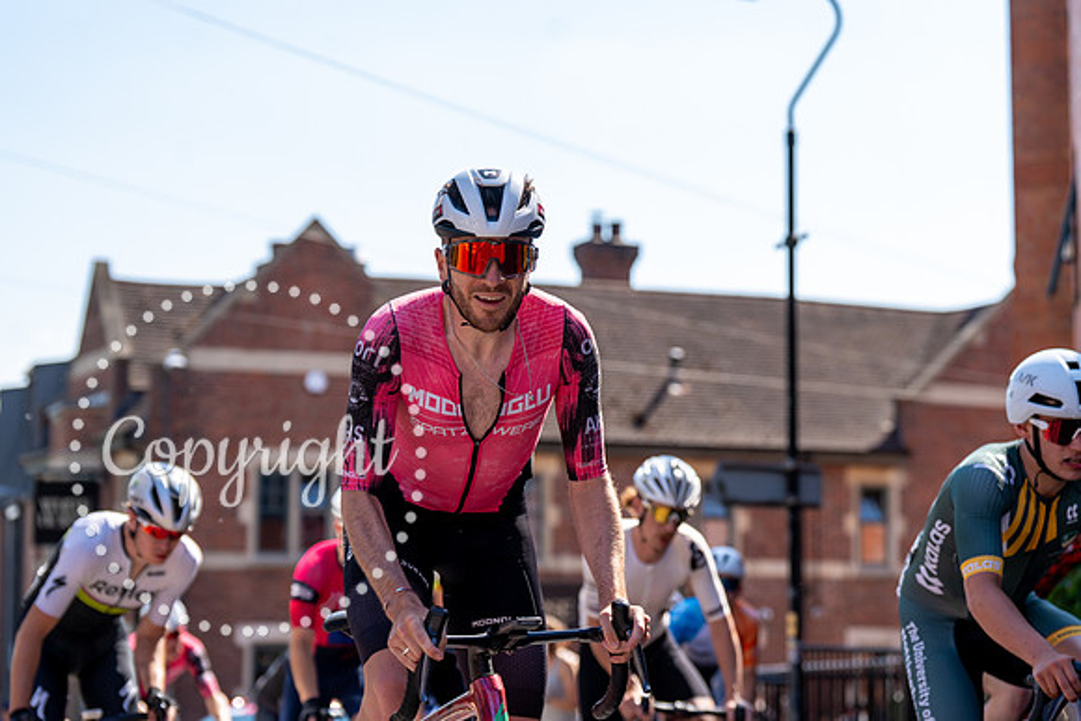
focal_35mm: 84
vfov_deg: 16.3
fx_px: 2523
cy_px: 360
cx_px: 540
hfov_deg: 24.2
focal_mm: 84
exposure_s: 1/1000
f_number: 3.5
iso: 100
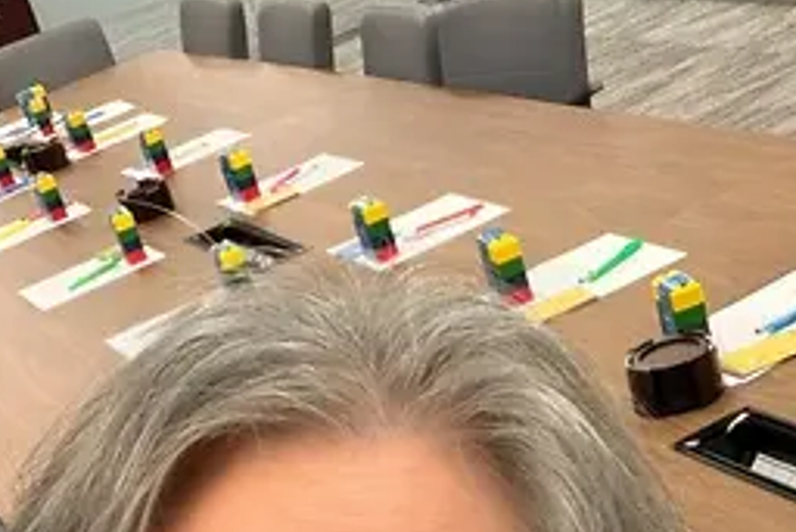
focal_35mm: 73
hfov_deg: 27.7
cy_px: 712
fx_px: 1615
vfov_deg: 17.4
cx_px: 404
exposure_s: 1/60
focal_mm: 2.71
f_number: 1.9
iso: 100
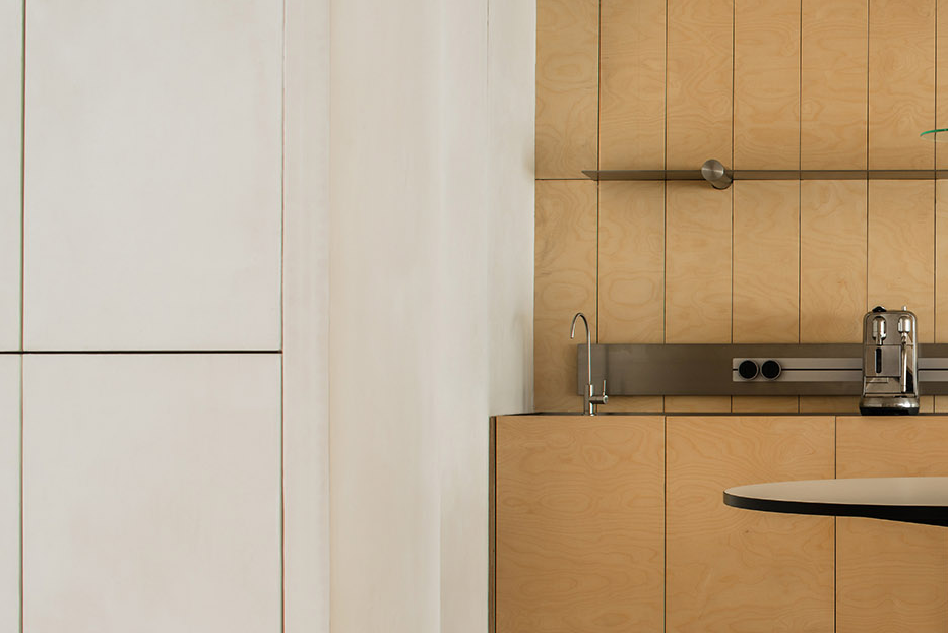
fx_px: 2160
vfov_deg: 16.7
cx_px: 562
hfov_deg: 24.7
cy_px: 356
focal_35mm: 82
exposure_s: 1/2
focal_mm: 45
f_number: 11
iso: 100
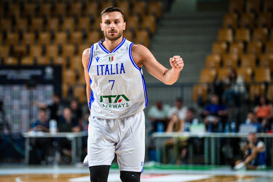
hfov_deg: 11.7
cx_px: 136
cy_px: 91
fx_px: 1327
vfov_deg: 7.8
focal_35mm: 175
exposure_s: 1/1600
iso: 2500
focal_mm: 175
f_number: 2.8
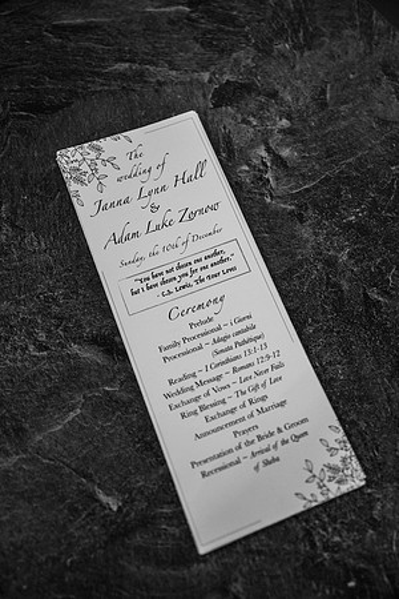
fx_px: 582
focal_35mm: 35
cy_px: 300
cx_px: 200
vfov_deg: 54.4
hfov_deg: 37.9
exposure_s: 1/250
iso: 2000
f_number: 2.8
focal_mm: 35
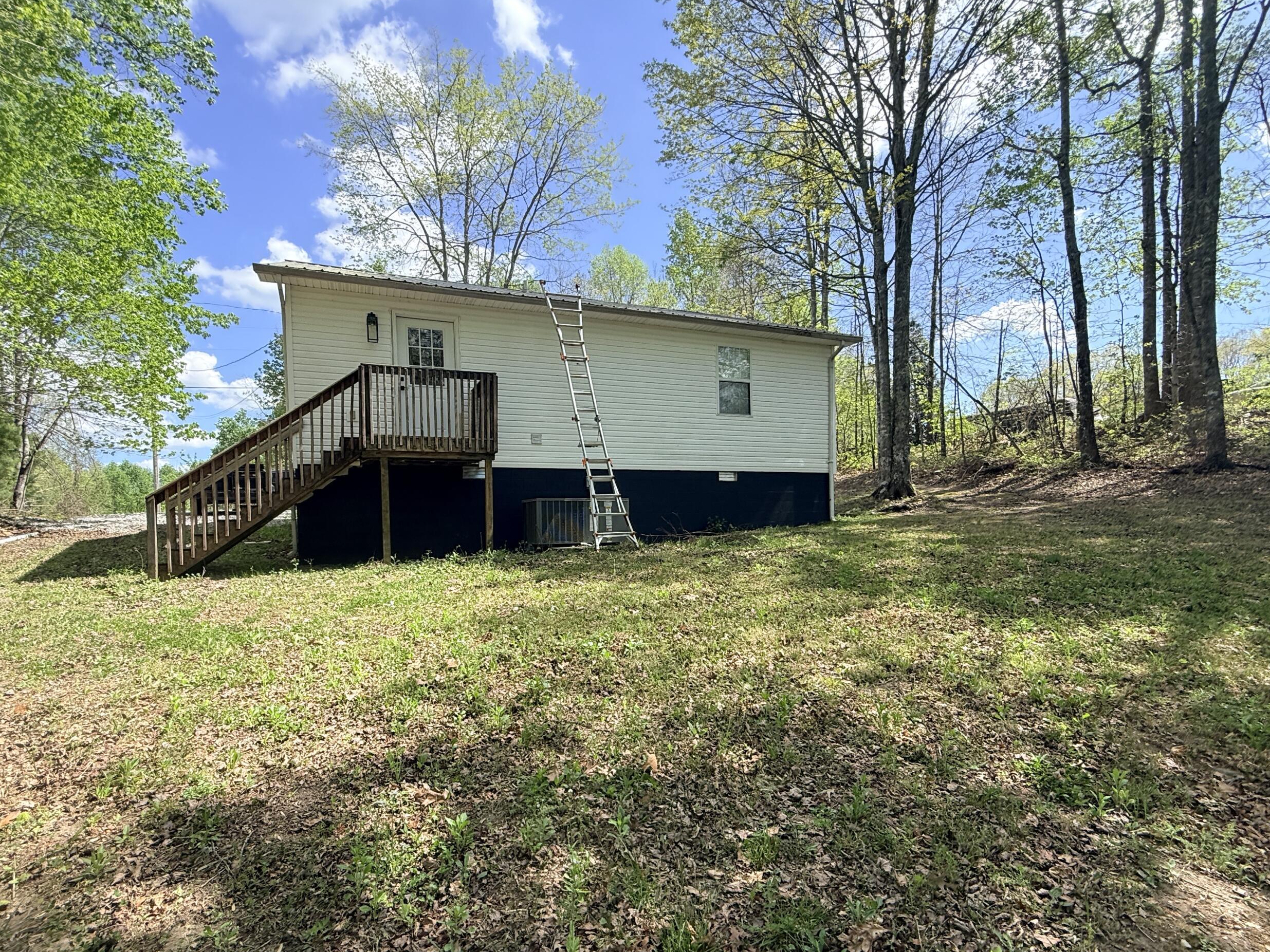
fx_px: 624
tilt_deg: -1.6
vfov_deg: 74.2
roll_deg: +2.1
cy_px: 550
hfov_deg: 91.0
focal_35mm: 17
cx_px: 606
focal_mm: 2.22
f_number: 2.2
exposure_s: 1/770
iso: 64
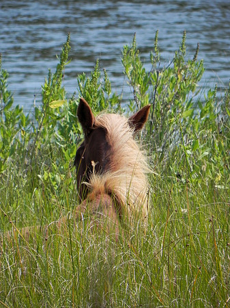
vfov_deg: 2.9
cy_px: 154
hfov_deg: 2.2
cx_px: 115
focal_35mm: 678
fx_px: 6012
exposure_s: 1/1000
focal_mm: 120
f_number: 5
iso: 191
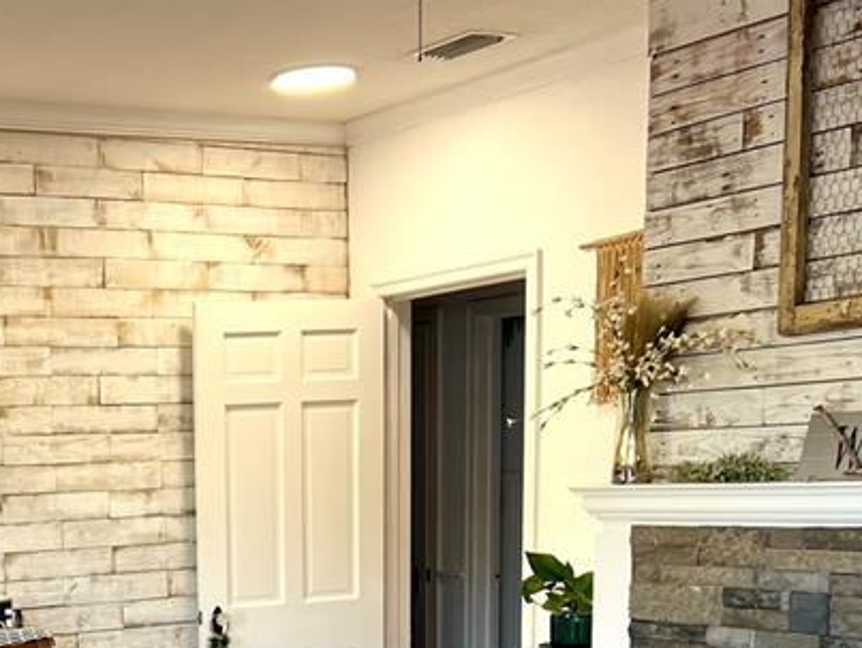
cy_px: 763
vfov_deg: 20.9
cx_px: 39
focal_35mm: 66
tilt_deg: -10.3
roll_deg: +2.5
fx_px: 1645
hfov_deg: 27.9
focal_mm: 5.7
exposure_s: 1/60
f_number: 1.5
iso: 64
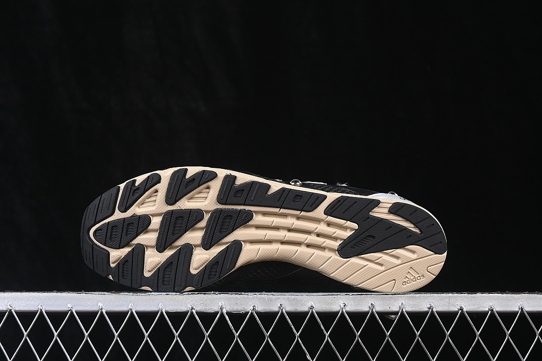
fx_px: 1129
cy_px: 180
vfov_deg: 18.2
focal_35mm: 75
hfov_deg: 27.0
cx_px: 271
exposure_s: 1/60
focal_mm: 50
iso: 160
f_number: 6.3
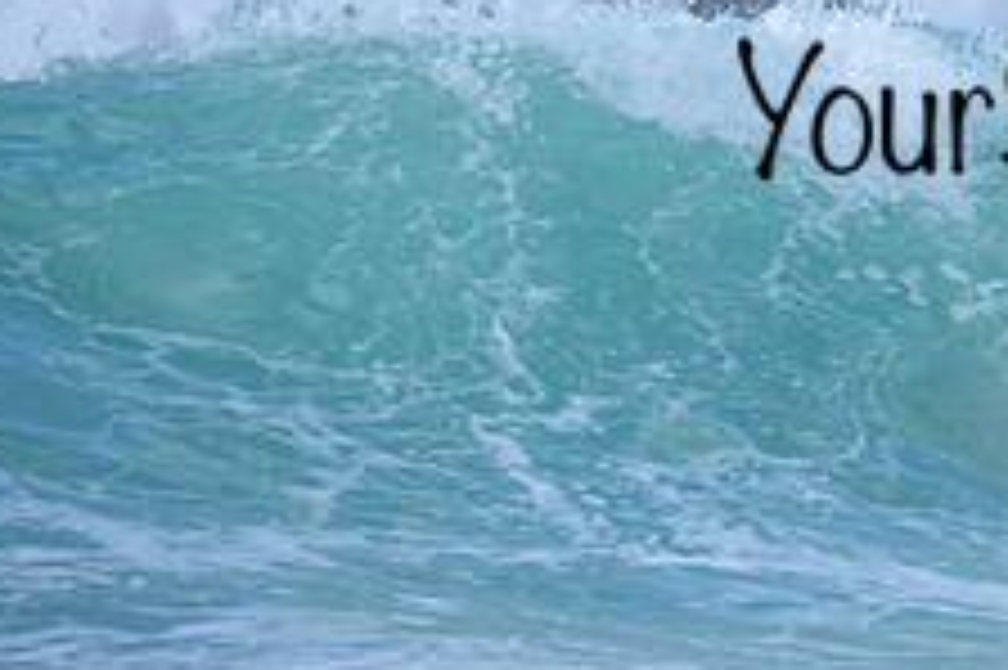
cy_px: 70
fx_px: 58084
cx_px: 1202
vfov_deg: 0.7
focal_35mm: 2076
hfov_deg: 1.0
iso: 320
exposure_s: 1/2000
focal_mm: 800
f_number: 6.3
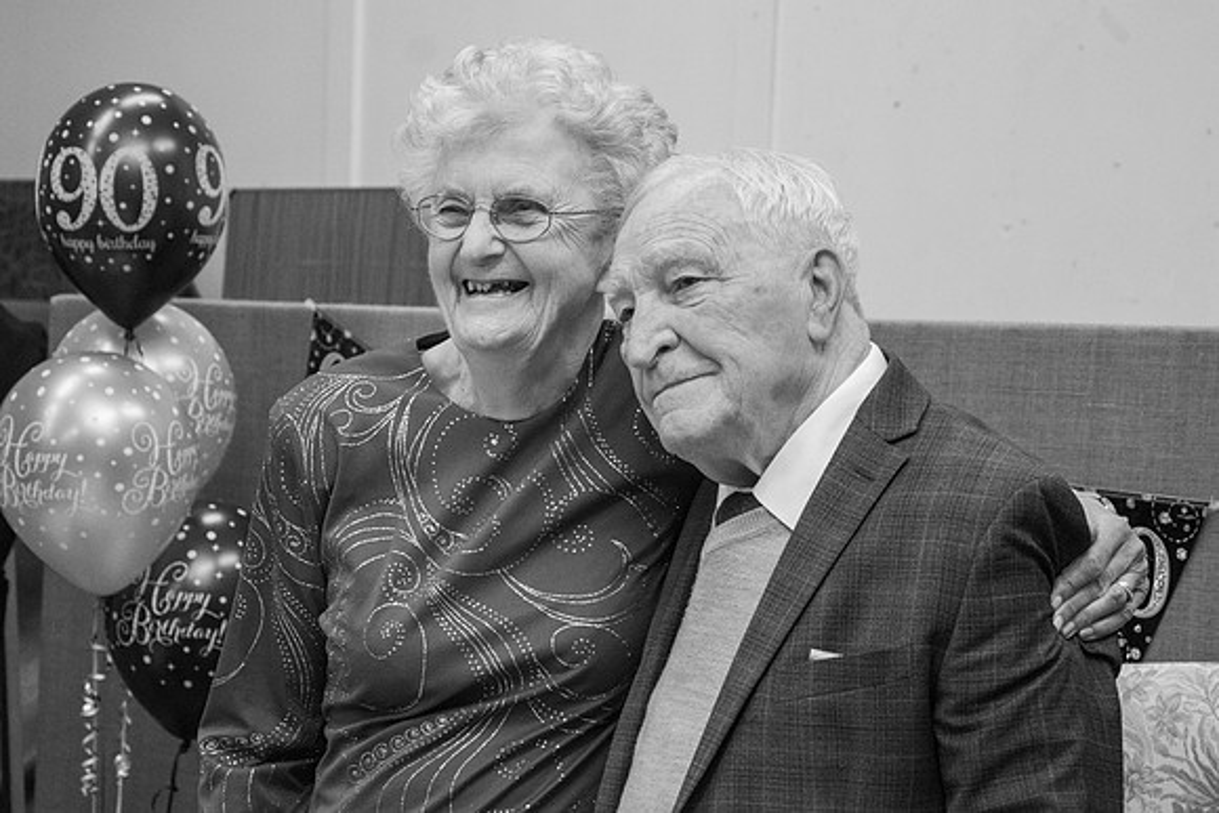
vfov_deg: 15.1
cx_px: 636
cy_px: 405
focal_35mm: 91
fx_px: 3075
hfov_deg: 22.4
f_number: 5
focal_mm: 50
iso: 1250
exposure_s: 1/200
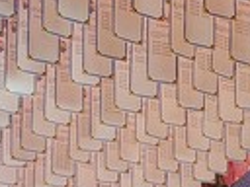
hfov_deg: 9.3
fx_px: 1242
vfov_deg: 7.9
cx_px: 729
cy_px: 469
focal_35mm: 172
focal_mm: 6.4
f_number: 1.8
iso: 40
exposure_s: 1/120
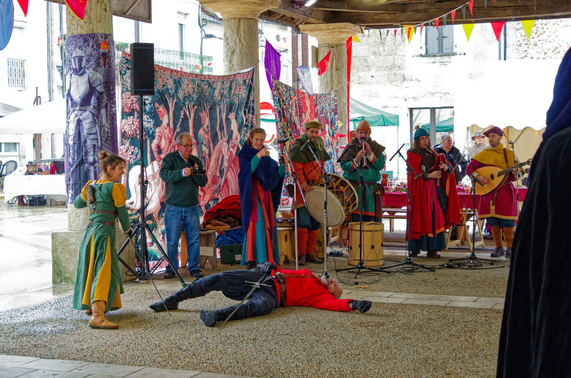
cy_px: 189
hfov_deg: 30.6
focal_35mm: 66
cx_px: 286
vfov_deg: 20.5
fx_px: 1045
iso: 1000
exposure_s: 1/25
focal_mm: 44
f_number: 5.6
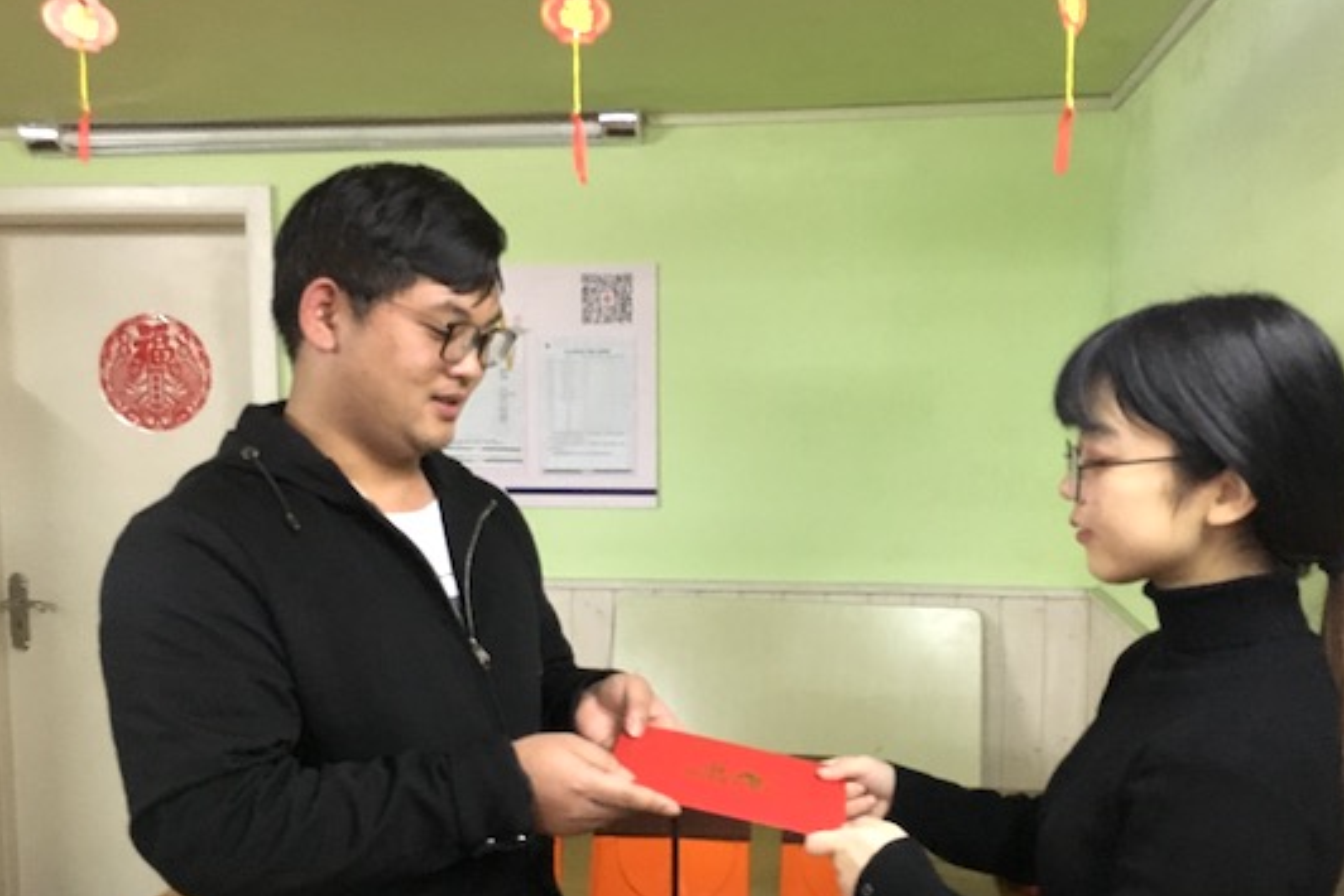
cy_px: 535
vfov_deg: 38.8
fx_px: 1270
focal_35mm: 34
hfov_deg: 55.7
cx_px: 715
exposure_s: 1/17
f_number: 2.2
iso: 250
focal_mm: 4.15
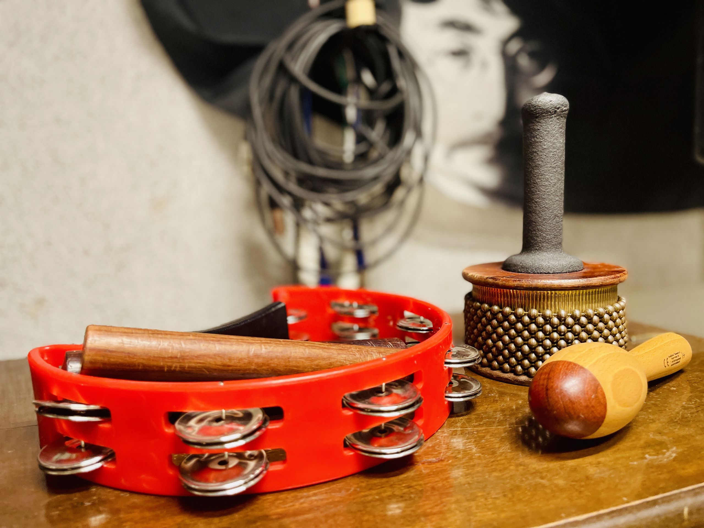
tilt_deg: -7.7
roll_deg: +2.6
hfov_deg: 67.3
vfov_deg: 53.1
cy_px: 264
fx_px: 529
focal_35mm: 26
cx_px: 352
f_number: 1.6
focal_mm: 5.1
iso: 160
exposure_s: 1/50
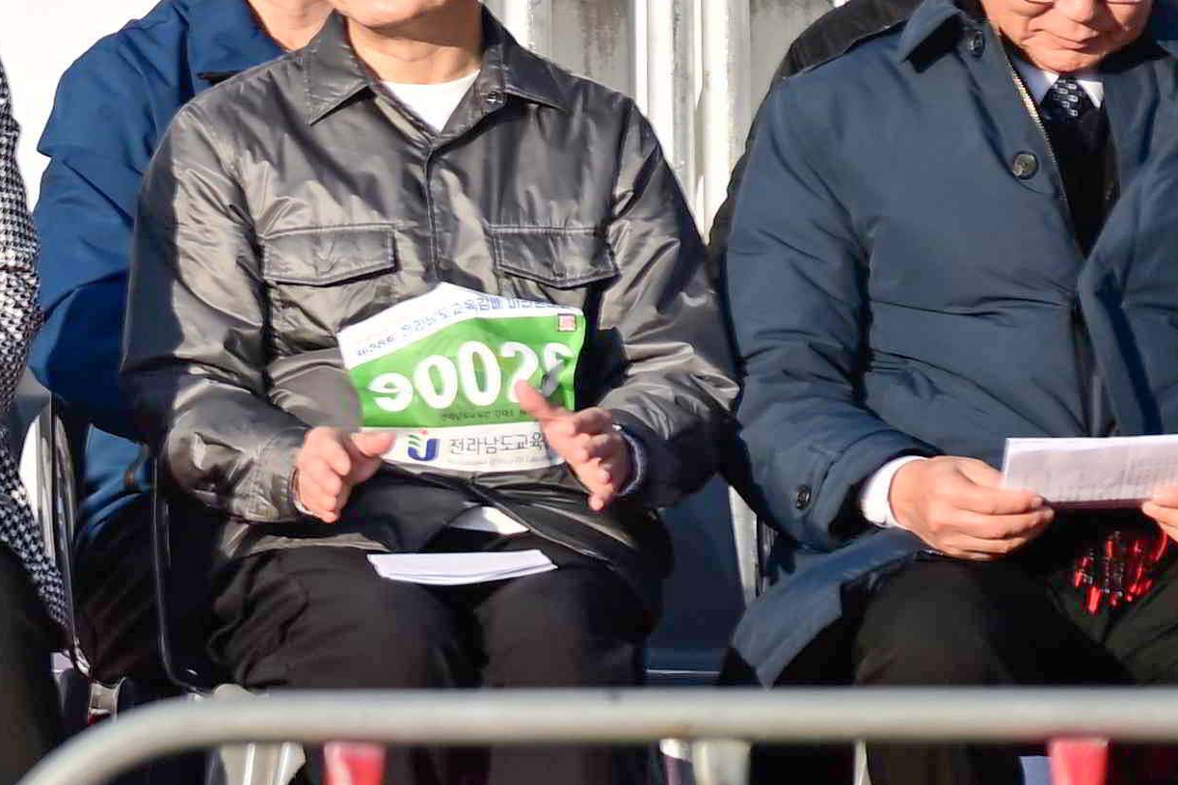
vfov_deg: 2.2
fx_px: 20118
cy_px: -972
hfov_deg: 3.3
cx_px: -2164
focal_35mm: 615
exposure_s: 1/500
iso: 64
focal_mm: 91
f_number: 4
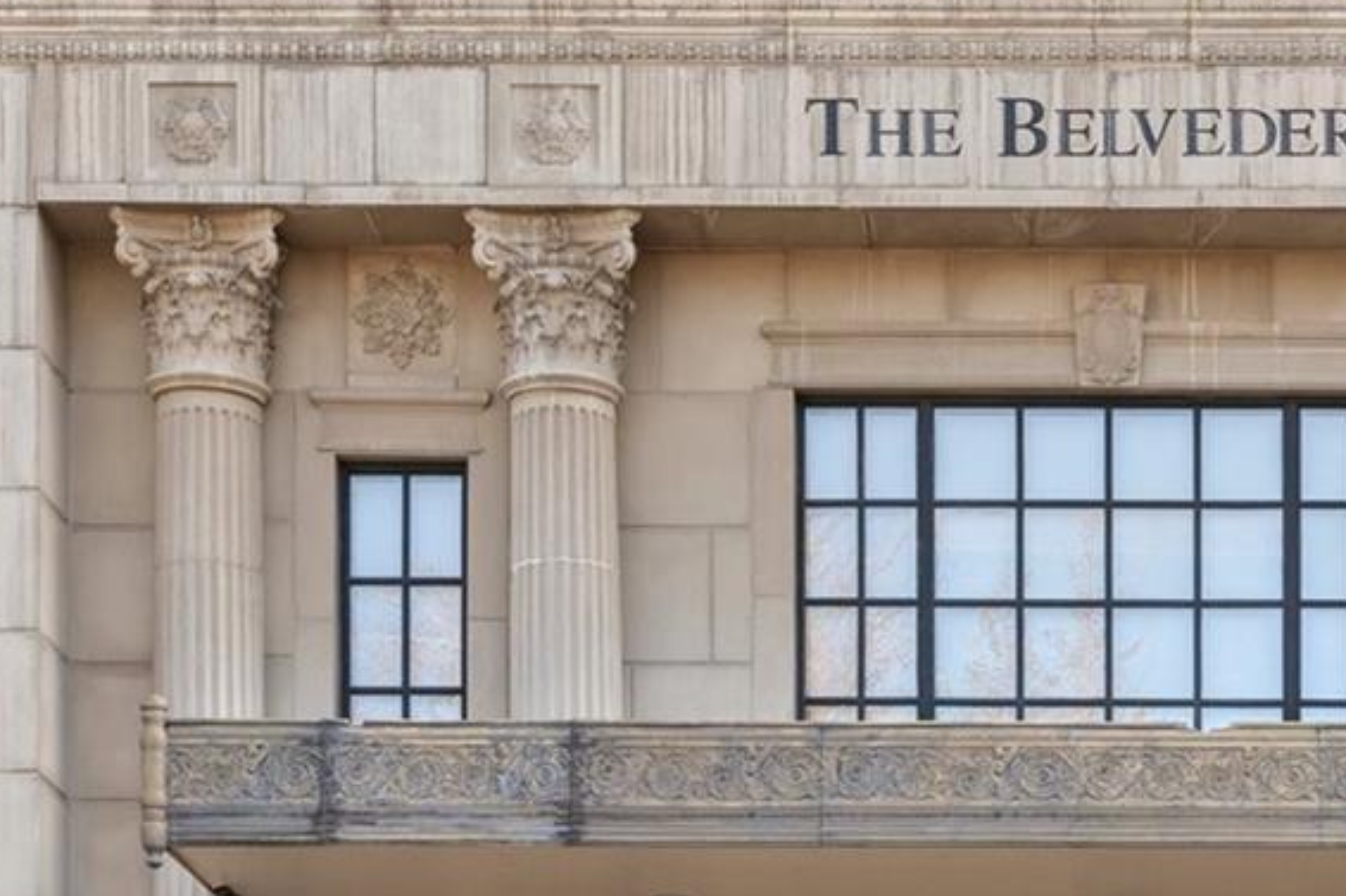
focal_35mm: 99
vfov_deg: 13.8
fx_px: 3700
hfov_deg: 20.3
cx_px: 1144
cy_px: 663
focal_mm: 35
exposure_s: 1/50
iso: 640
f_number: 11
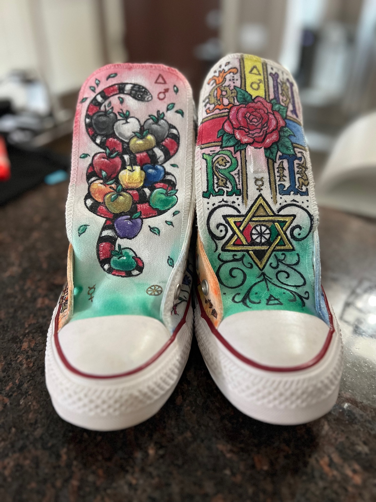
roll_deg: -1.2
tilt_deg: -35.7
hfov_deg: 53.1
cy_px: 251
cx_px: 188
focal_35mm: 26
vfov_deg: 67.3
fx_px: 377
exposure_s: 1/40
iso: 500
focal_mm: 5.7
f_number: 1.5
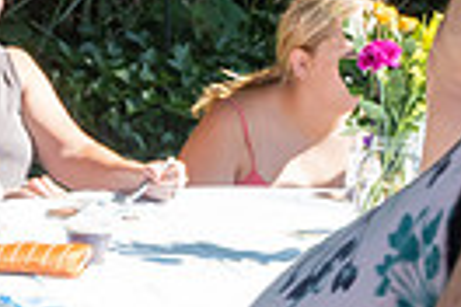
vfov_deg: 7.6
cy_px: 651
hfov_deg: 11.1
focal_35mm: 171
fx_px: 2190
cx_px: -419
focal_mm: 26
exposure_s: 1/400
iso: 640
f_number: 8
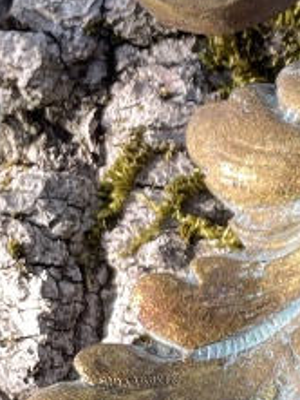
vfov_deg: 14.0
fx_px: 1628
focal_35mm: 141
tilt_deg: -5.7
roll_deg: -0.5
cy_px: 224
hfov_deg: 9.4
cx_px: 708
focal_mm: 4.2
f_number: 1.6
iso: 40
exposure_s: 1/121
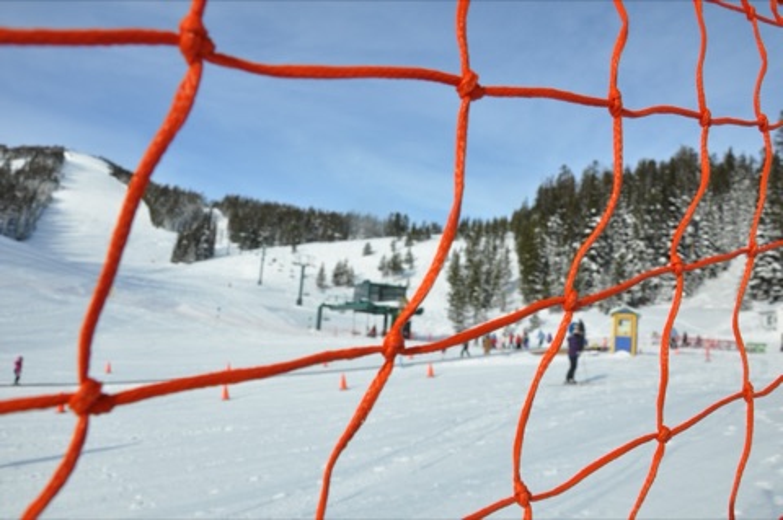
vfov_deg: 47.8
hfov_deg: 67.4
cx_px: 392
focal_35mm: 27
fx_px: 587
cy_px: 260
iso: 200
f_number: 10
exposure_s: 1/400
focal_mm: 18
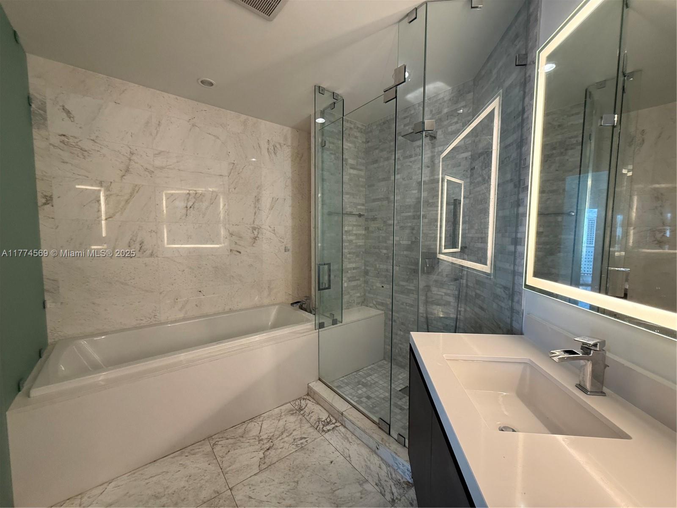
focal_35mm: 14
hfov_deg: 102.1
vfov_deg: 85.7
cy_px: 254
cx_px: 338
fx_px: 274
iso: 200
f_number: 2.2
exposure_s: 1/60
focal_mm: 2.22
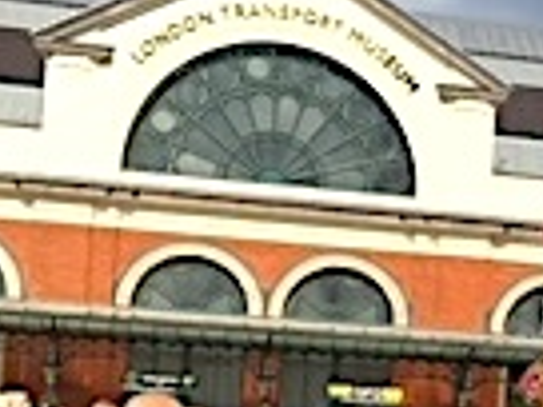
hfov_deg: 13.4
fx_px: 2133
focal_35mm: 136
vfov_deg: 10.8
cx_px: 878
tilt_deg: +1.2
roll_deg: -4.4
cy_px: 439
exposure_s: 1/2198
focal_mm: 4.15
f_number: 2.2
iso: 25
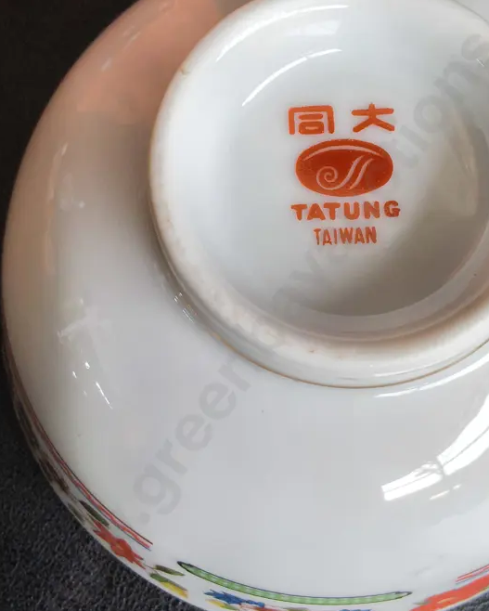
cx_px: 316
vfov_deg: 44.7
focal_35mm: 41
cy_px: 267
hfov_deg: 36.2
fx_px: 741
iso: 160
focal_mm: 2.87
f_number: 2
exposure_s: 1/100
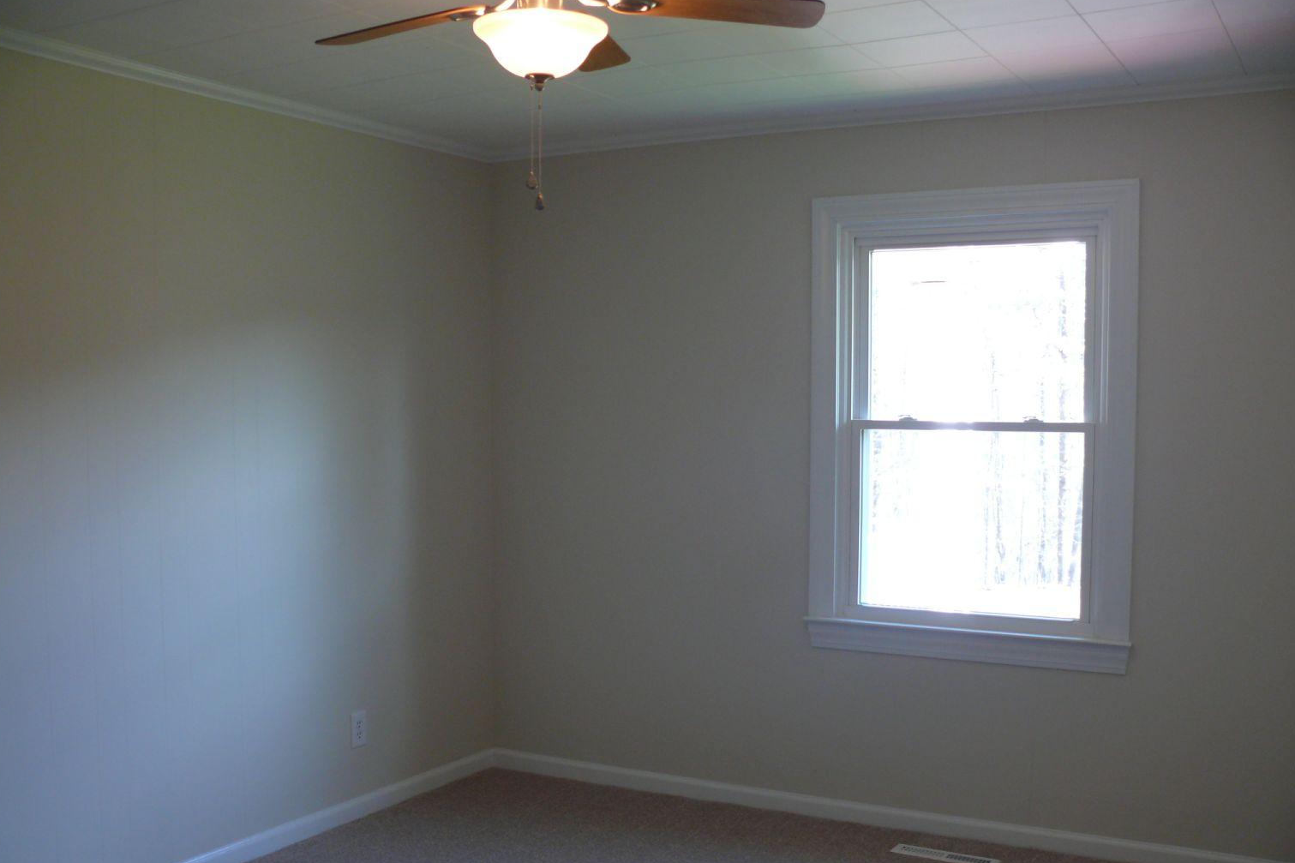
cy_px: 482
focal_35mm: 37
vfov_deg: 35.9
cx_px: 645
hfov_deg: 51.9
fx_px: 1331
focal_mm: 7.4
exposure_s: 1/30
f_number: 2.8
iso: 125
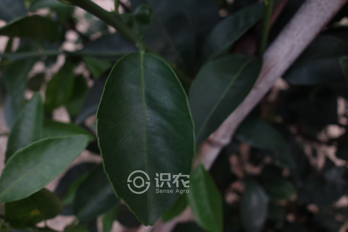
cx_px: 174
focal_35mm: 28
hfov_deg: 65.5
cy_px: 116
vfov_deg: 46.4
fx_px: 271
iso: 125
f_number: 3.5
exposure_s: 1/30
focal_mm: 10.4
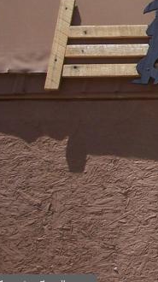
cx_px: 428
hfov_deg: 8.2
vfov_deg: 15.9
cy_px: -19
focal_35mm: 132
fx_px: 986
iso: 100
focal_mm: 8
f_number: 4
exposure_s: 1/500
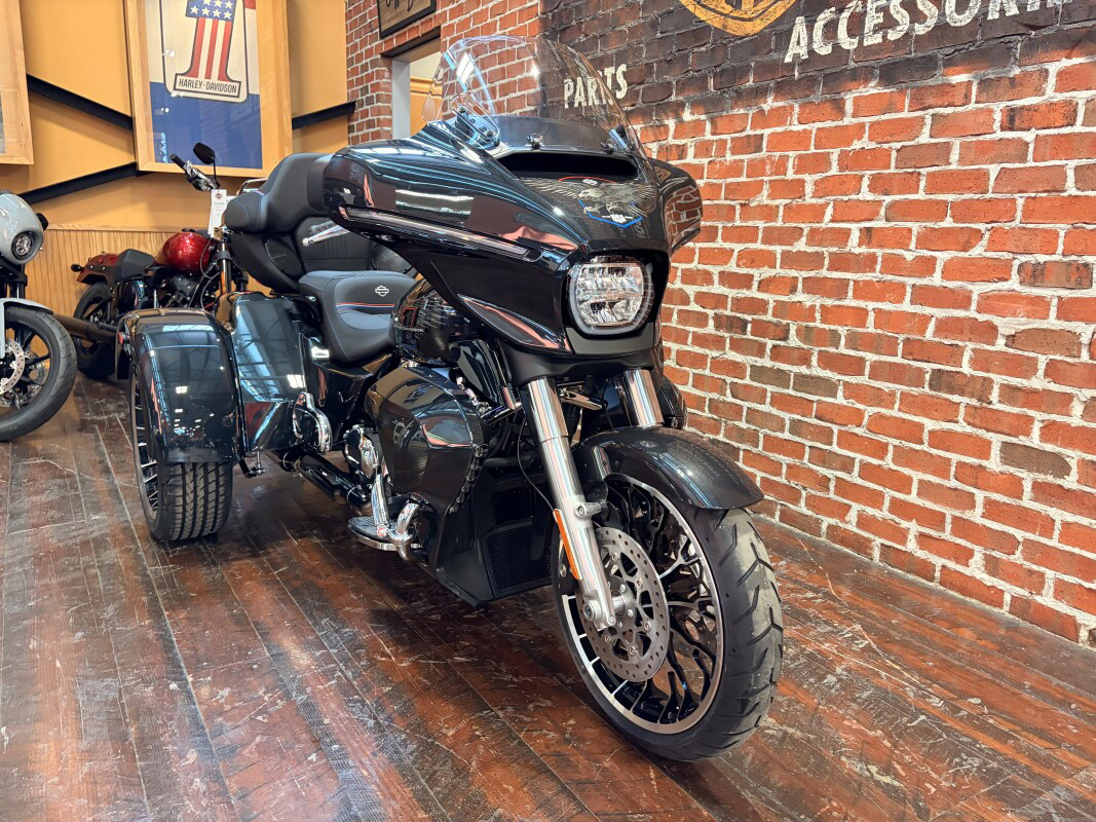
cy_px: 411
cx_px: 548
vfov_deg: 53.1
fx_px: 823
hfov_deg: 67.3
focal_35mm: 26
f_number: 1.6
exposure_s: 1/60
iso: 320
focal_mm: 5.96
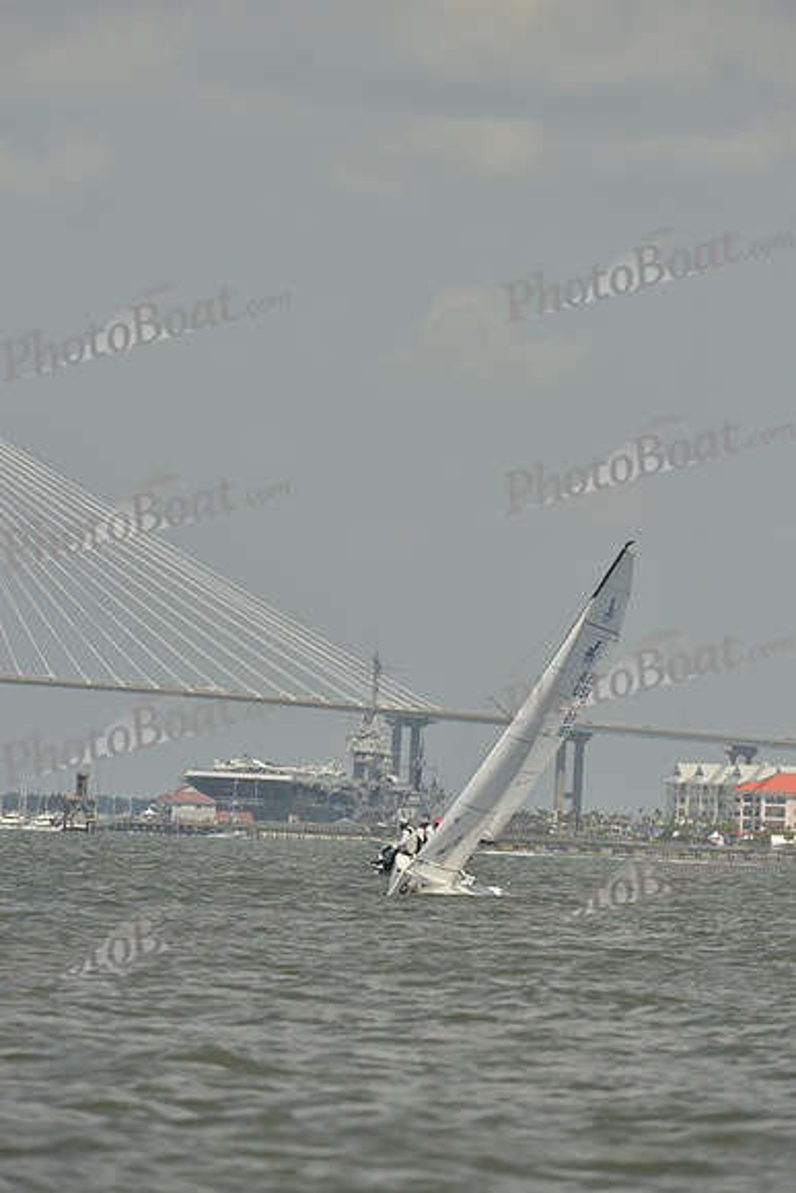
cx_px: 398
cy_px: 596
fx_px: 13258
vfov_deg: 5.2
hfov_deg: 3.4
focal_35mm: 400
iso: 280
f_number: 9
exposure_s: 1/1250
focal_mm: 400
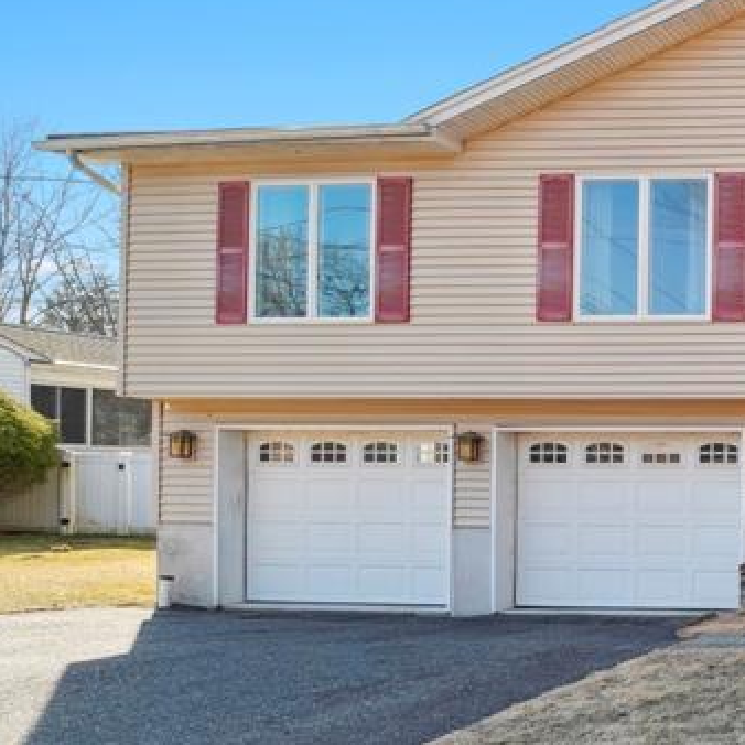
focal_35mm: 36
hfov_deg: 30.8
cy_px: 478
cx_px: 1054
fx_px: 877
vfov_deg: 45.5
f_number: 8
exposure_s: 1/250
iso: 400
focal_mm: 14
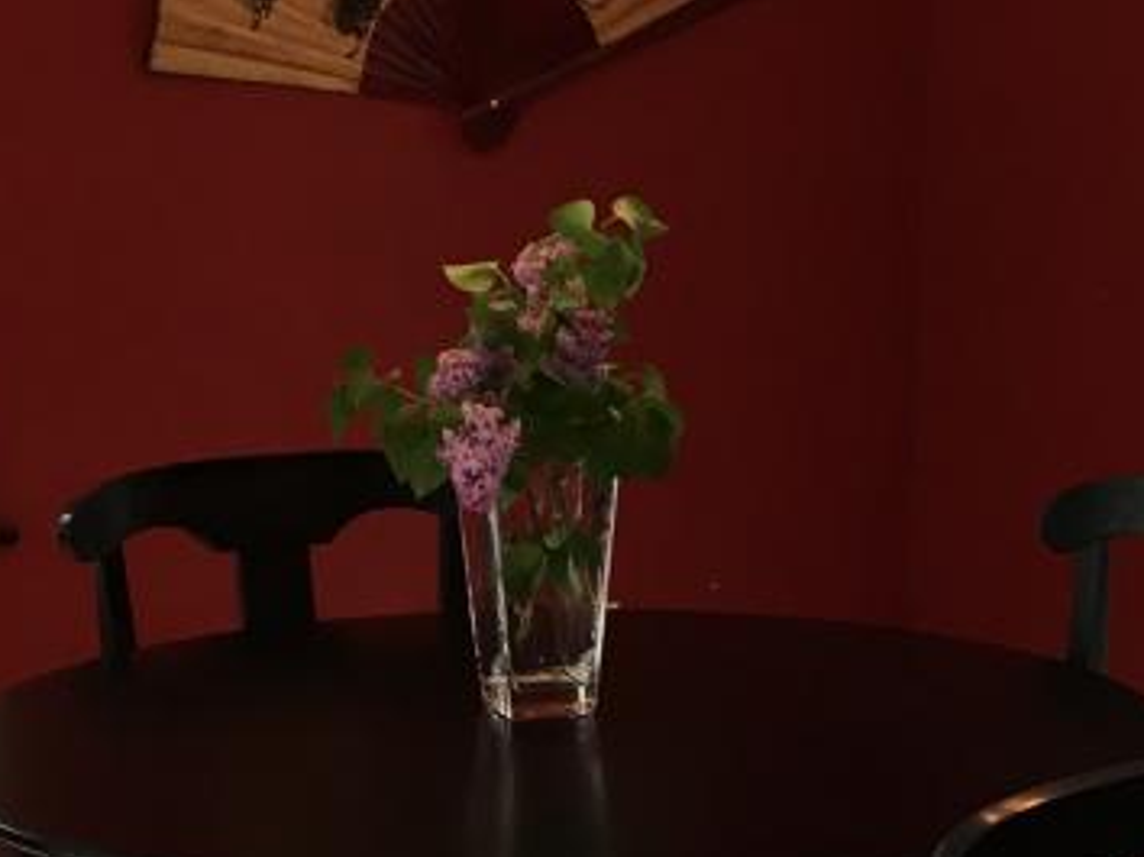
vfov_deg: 17.0
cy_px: 928
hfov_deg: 23.3
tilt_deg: -16.3
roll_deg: -0.7
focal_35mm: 84
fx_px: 2774
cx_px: 591
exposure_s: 1/30
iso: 64
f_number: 2.2
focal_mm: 4.15
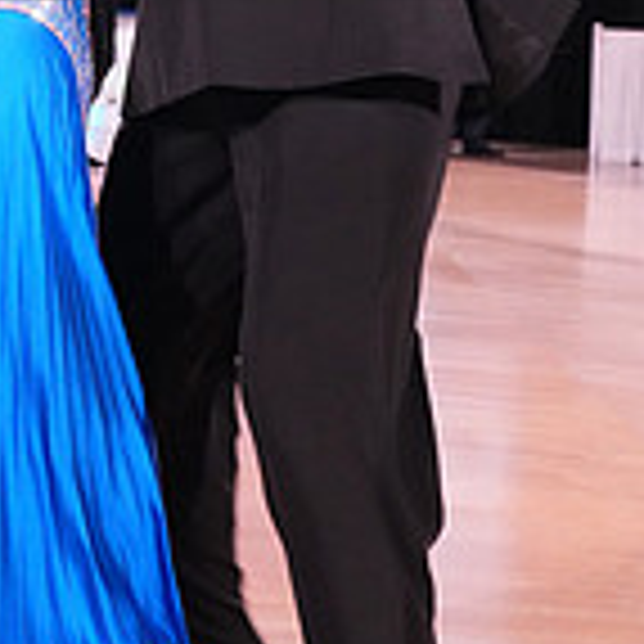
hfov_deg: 13.2
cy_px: -149
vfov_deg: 13.2
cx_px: -169
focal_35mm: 128
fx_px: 2694
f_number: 7.1
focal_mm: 37
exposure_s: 1/200
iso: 6400
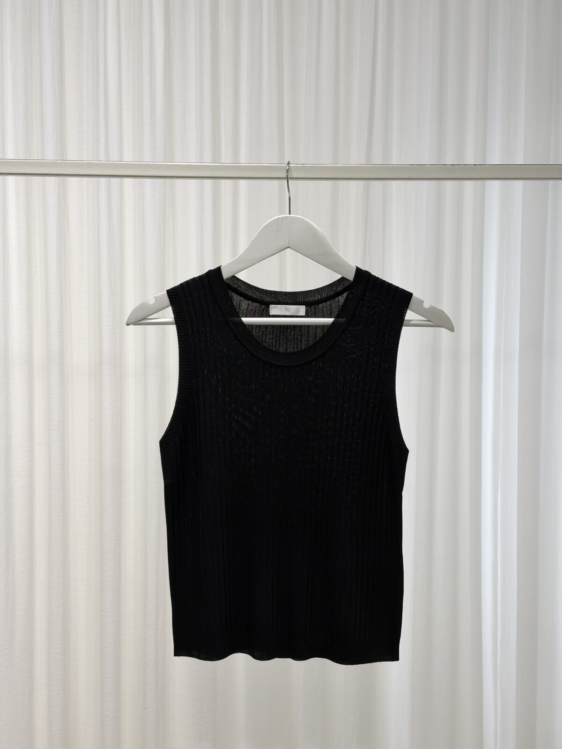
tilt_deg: -3.9
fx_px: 1039
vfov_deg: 39.7
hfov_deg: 30.3
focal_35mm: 48
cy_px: 374
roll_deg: -0.4
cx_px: 281
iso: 80
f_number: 1.8
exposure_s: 1/121
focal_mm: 6.93
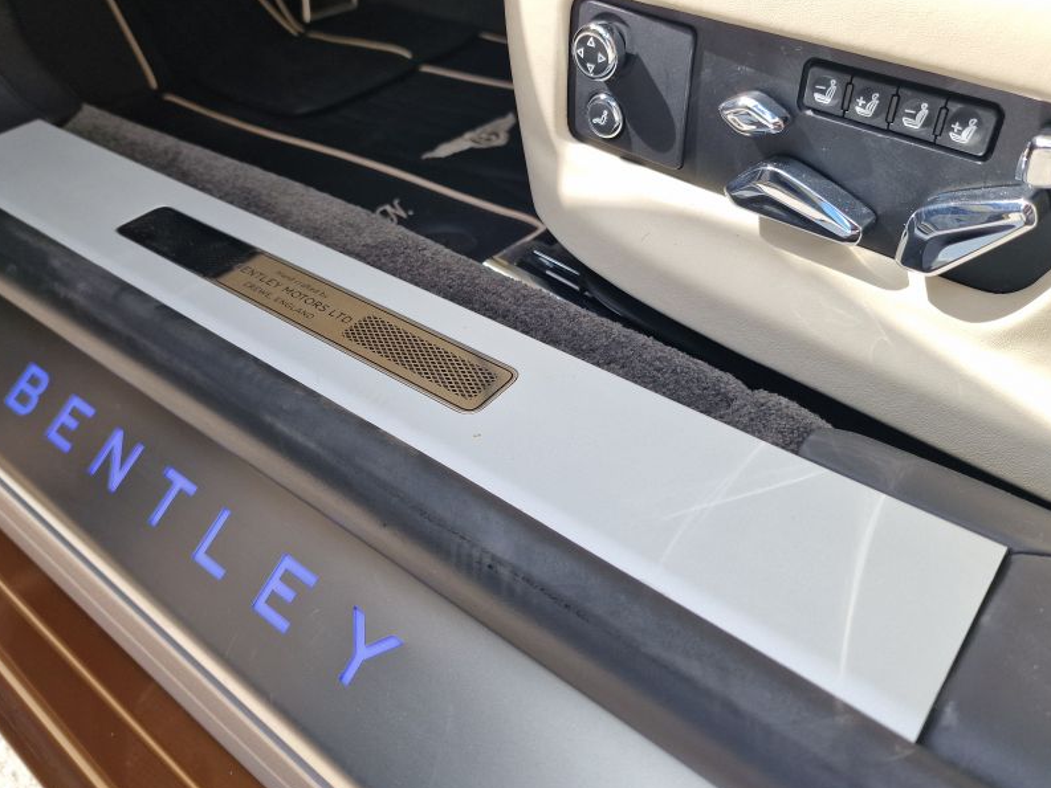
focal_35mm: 29
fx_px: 881
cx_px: 477
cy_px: 339
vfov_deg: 48.1
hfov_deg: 61.5
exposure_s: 1/256
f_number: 1.8
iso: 50
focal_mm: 6.4
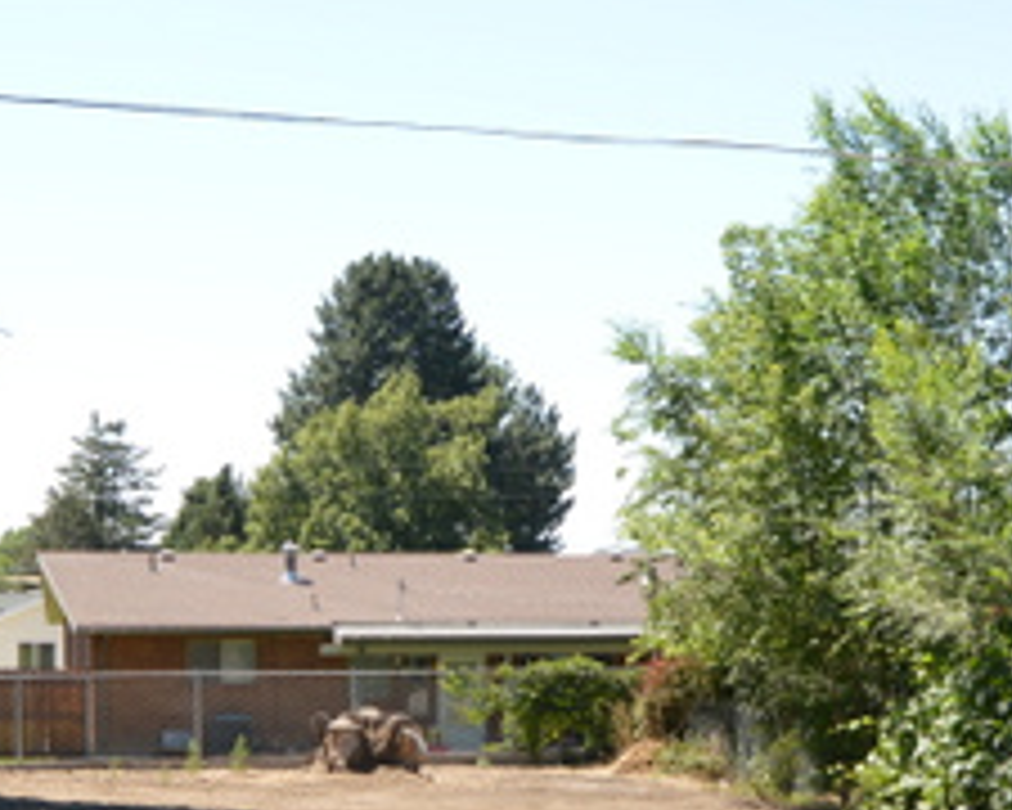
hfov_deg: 19.9
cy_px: 603
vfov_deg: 16.0
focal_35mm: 96
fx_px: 2875
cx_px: 360
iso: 100
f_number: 6.3
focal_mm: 24
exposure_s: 1/160
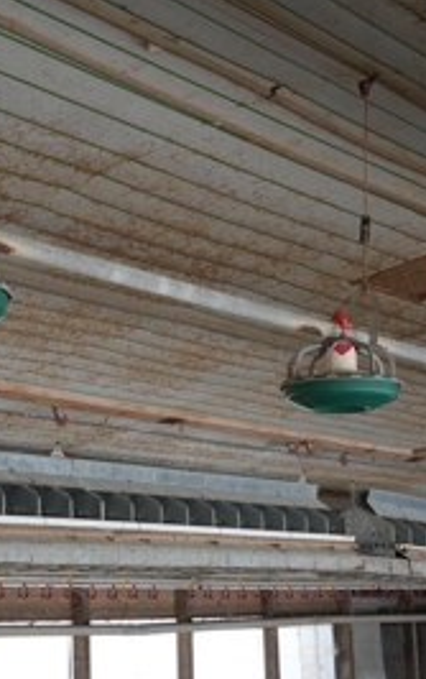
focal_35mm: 74
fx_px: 1370
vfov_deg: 27.8
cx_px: 133
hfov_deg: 17.6
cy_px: 352
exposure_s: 1/50
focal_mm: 43
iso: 2000
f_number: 11
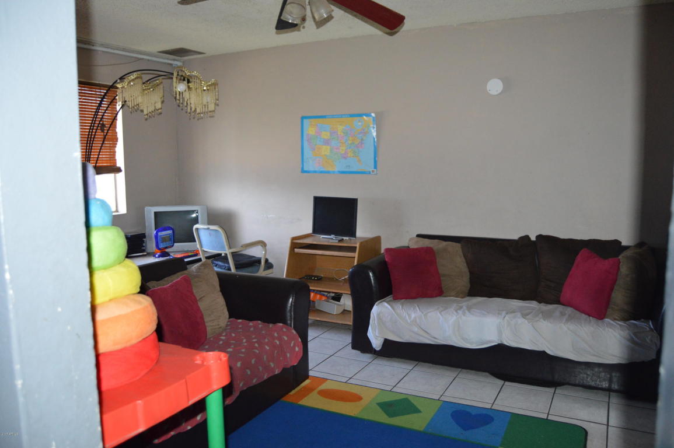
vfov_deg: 47.9
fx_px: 505
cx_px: 337
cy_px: 224
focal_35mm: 27
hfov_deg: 67.4
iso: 1600
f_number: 3.5
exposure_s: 1/60
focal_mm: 18
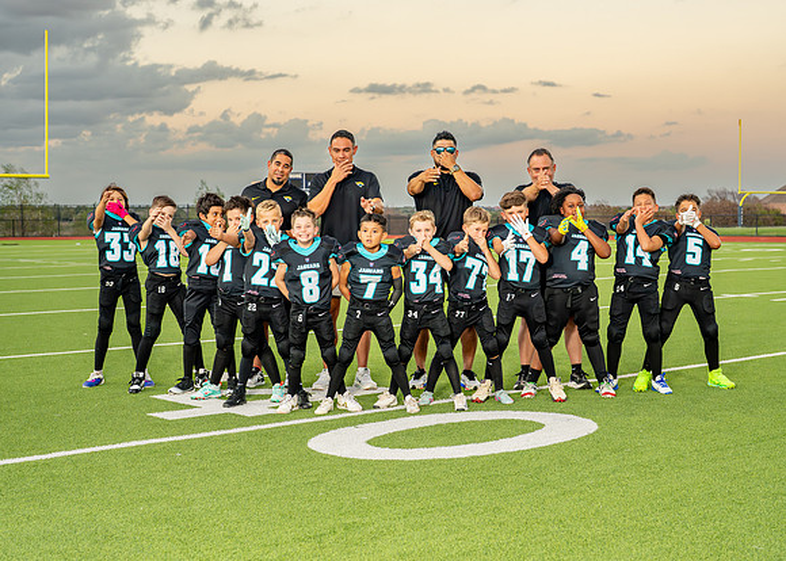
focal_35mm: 60
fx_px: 1337
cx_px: 401
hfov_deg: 32.8
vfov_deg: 23.7
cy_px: 277
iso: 1250
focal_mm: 50
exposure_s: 1/400
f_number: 4
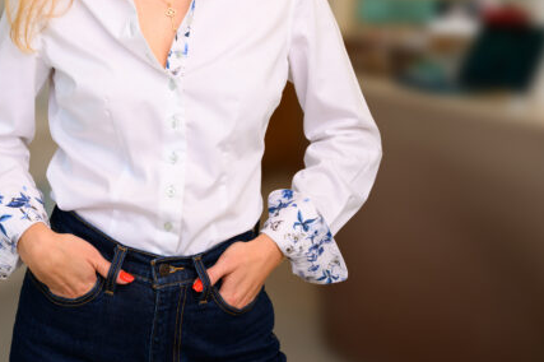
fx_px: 1087
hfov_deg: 27.8
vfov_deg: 18.3
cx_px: 154
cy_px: -26
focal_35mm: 72
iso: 200
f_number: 2.8
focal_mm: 30
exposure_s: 1/1250
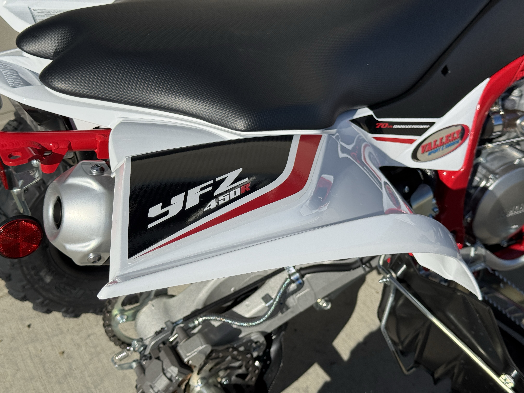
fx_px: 727
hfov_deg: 39.7
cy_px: 196
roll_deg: +4.3
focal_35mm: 48
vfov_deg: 30.3
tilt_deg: -34.8
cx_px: 262
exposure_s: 1/7874
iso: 64
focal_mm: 6.76
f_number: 1.78
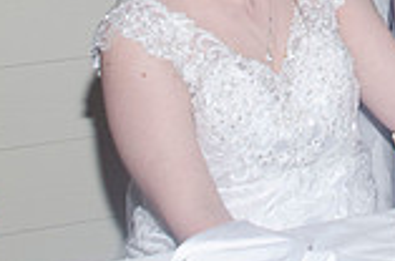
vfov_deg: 9.1
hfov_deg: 13.9
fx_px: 1577
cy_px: -203
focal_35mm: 144
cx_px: 453
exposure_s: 1/60
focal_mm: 26
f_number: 3.8
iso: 400
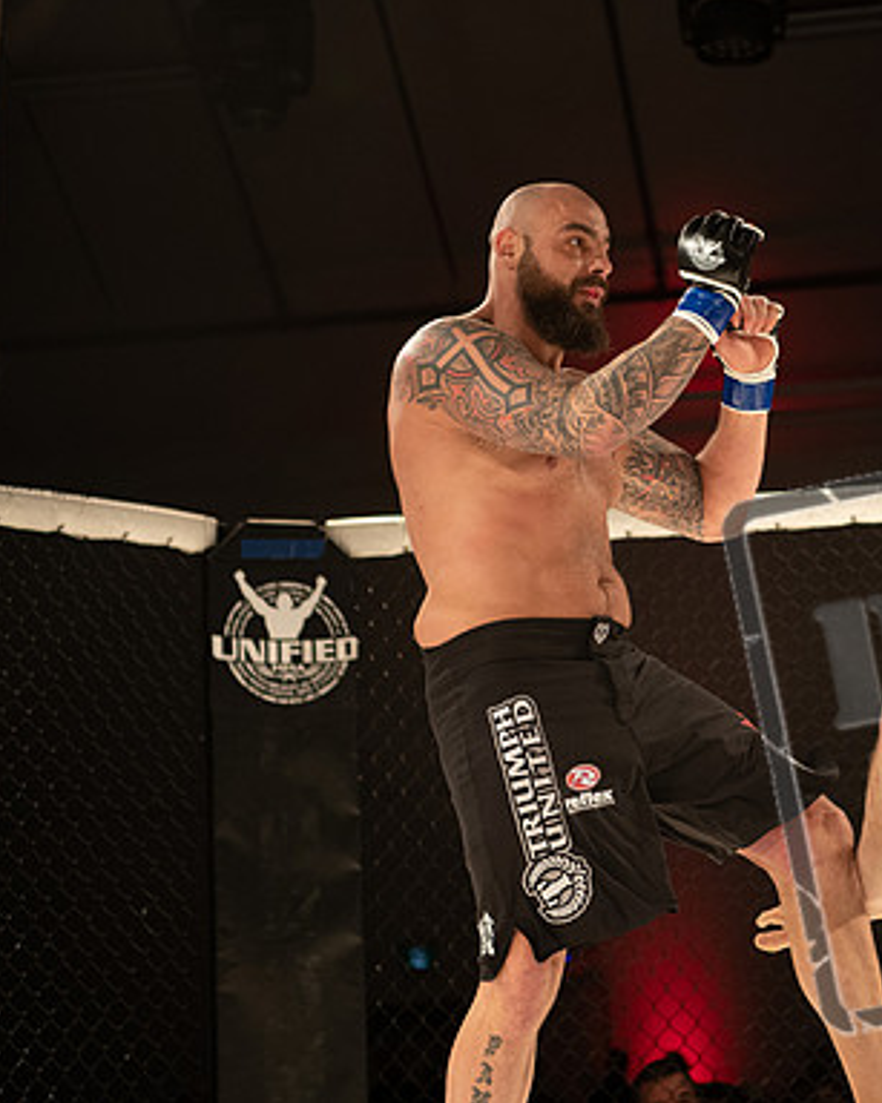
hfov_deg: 17.1
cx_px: 709
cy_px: 551
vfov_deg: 21.5
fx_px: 2905
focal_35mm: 89
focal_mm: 60
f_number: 2.8
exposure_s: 1/1000
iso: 1100
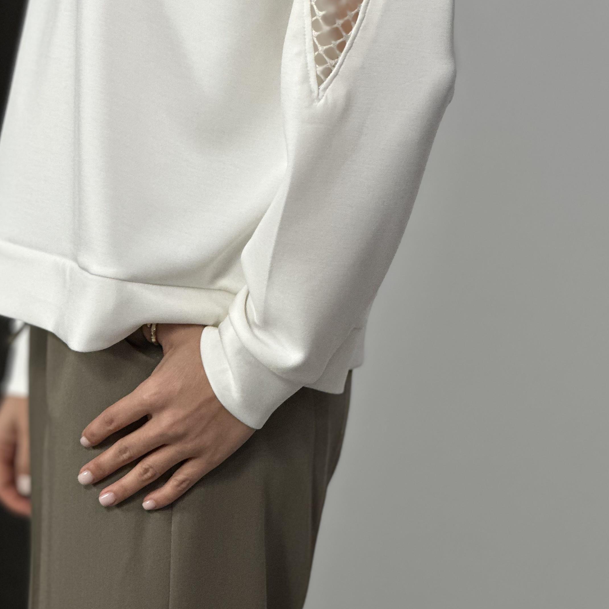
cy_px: 204
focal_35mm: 128
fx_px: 2548
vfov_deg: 13.6
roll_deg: -1.8
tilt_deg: -5.8
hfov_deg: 13.6
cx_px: 230
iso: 64
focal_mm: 9
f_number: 2.8
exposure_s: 1/100
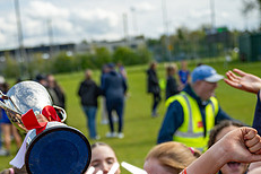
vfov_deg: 14.2
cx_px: 118
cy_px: 210
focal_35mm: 93
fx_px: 674
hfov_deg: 21.9
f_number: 2.8
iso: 100
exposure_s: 1/1600
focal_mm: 37
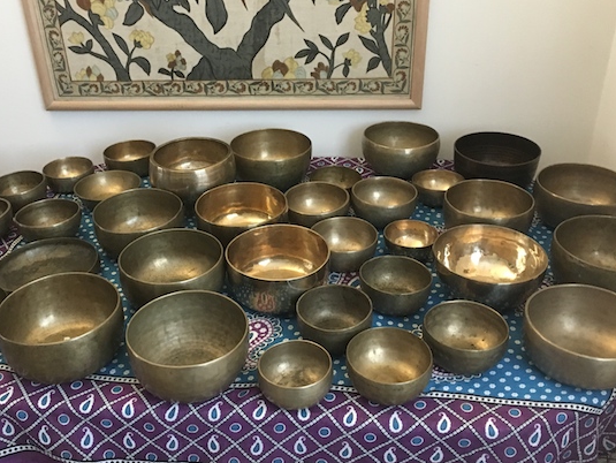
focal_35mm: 39
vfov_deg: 36.8
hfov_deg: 47.7
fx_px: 694
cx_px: 269
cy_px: 214
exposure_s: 1/17
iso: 200
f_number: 2.2
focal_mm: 4.15
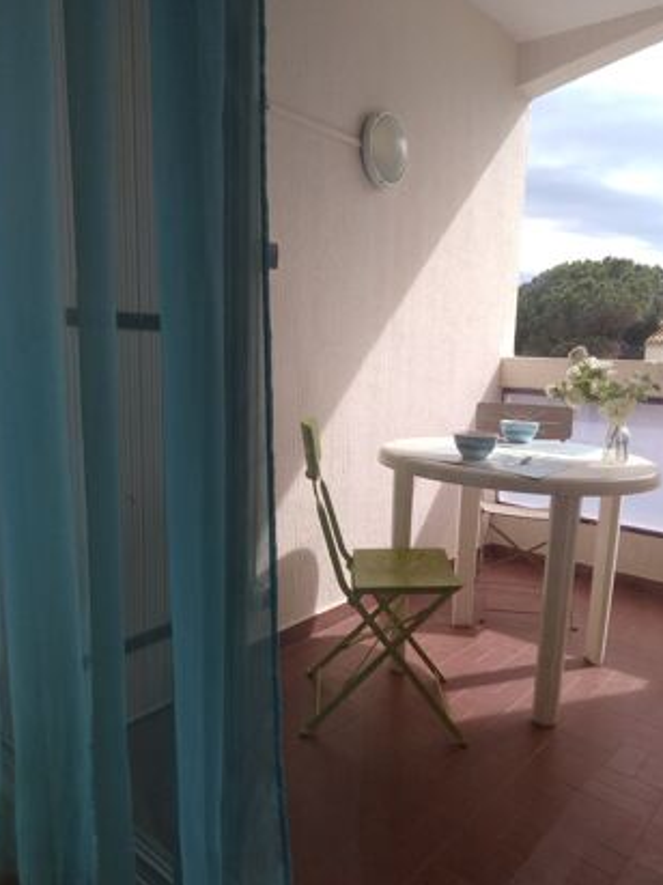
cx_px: 325
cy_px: 451
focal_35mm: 27
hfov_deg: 51.3
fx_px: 690
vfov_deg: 65.3
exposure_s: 1/553
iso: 100
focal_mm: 3.46
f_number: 2.2
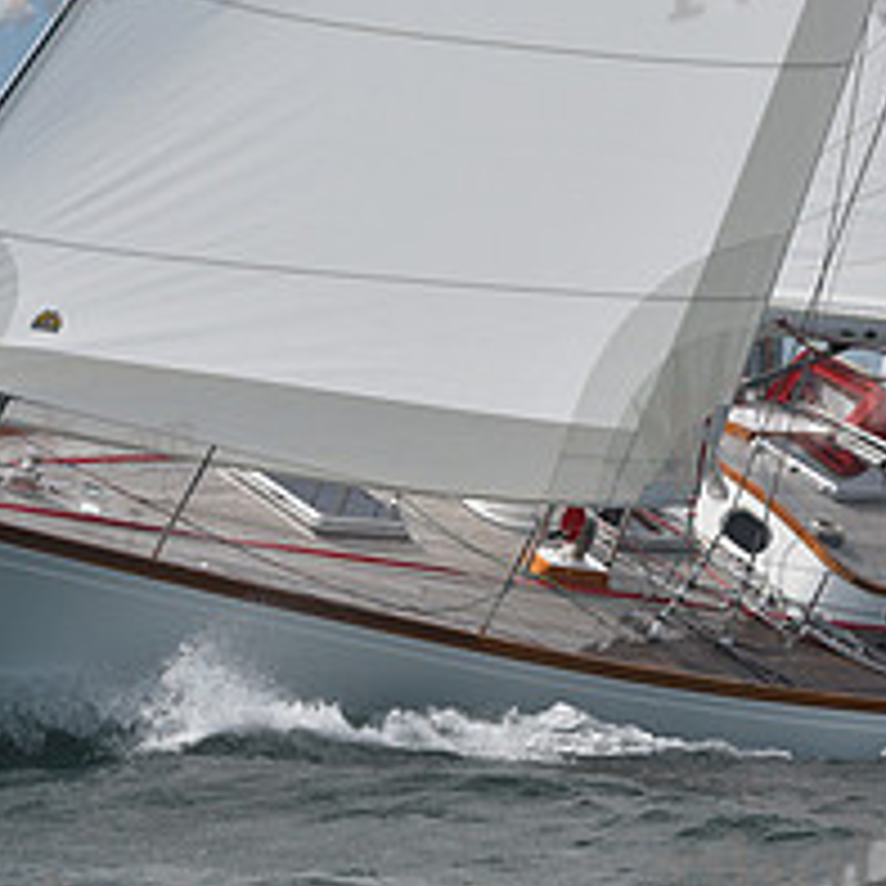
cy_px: 200
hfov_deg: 8.7
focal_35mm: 200
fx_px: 5792
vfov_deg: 8.7
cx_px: 432
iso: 320
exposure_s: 1/800
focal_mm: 80
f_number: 7.1
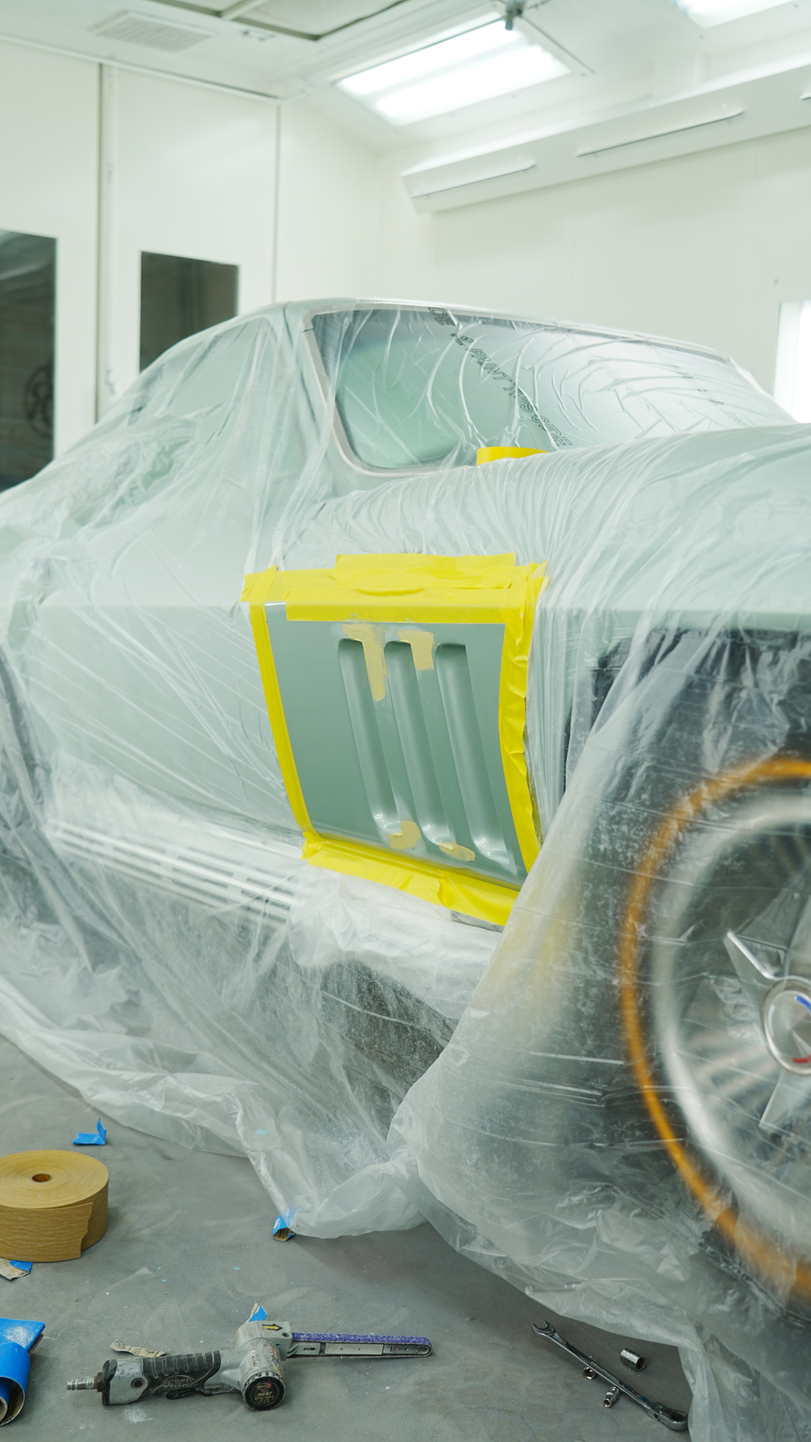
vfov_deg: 52.8
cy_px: 723
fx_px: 1453
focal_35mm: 38
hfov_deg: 31.2
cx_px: 421
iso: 125
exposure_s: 1/60
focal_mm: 36
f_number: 4
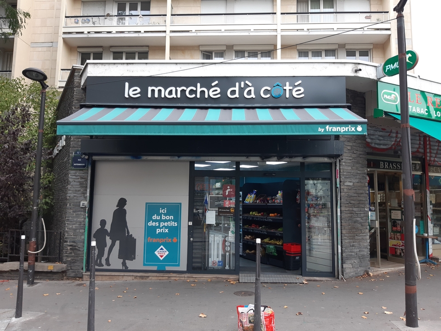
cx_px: 220
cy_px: 166
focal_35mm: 26
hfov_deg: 67.3
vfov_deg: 53.1
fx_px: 331
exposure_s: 1/101
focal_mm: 3.92
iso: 40
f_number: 1.7
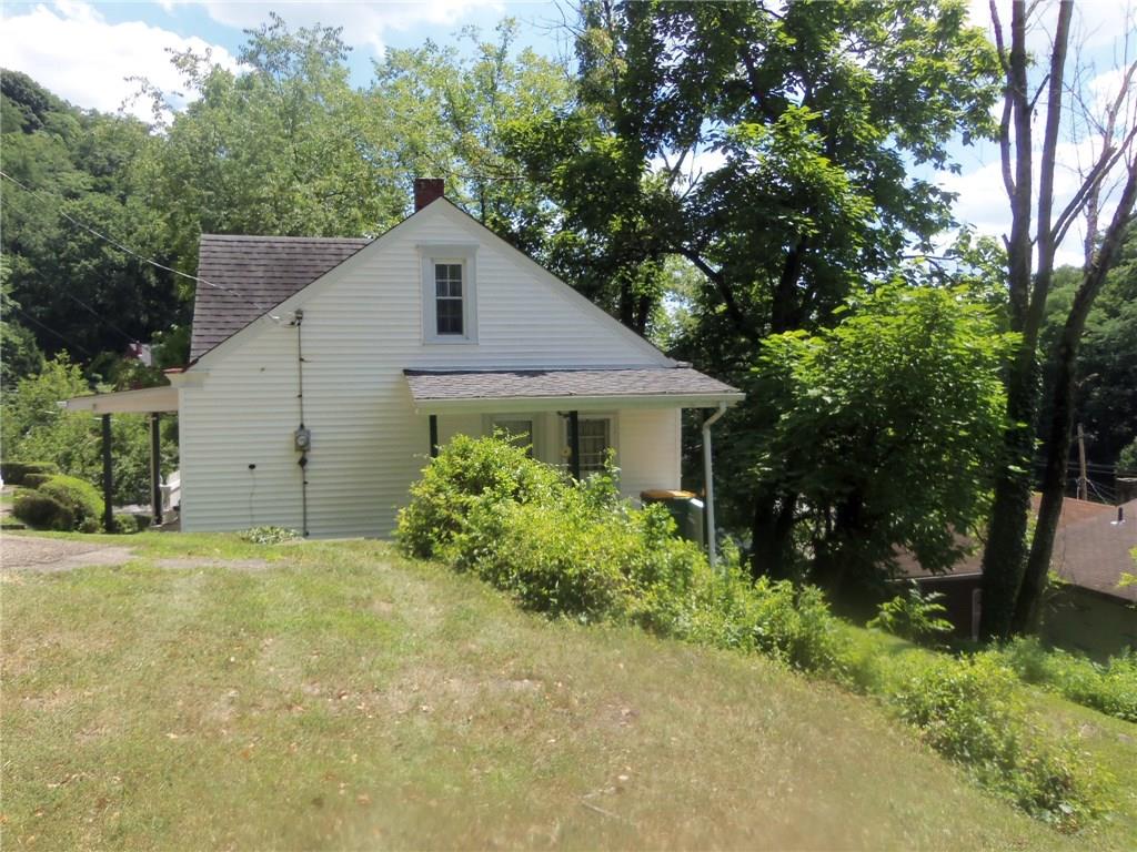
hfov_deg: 63.4
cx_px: 568
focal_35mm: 28
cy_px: 426
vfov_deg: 49.7
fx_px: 920
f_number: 3.9
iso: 64
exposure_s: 1/320
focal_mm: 5.1
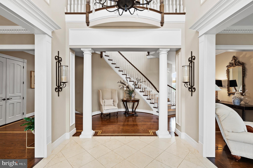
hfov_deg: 96.8
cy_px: 84
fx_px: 112
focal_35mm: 16
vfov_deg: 73.7
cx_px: 126
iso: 250
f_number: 9
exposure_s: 1/2.5
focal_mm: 16
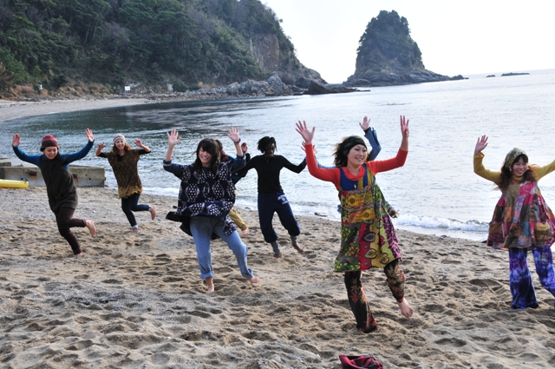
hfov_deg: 38.9
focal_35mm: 51
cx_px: 278
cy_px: 184
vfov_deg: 26.4
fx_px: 785
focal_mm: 34
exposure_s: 1/320
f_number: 9
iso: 320
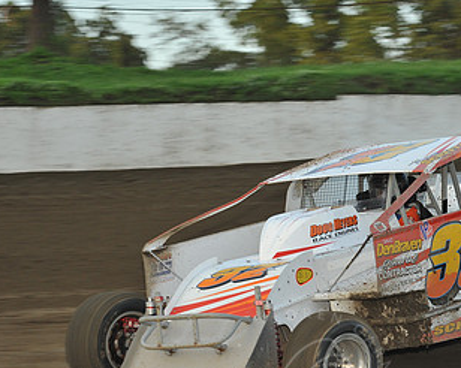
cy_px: 260
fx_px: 2700
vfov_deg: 7.8
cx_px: 307
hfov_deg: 9.8
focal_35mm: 198
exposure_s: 1/320
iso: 640
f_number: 8
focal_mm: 112
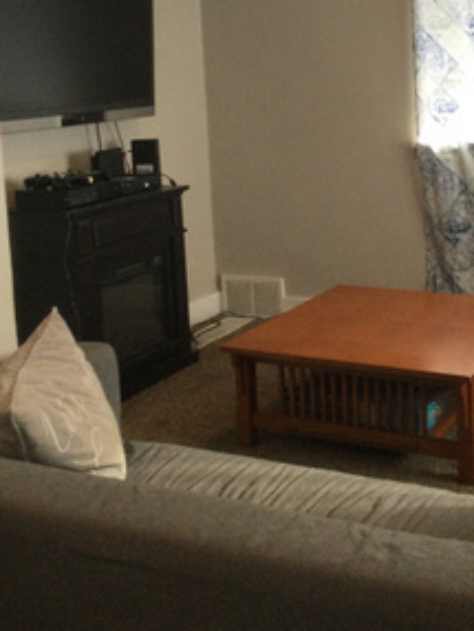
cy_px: 170
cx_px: 366
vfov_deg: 36.1
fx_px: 948
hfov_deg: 27.6
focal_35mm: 52
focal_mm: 3.3
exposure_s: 1/30
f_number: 2.4
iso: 25
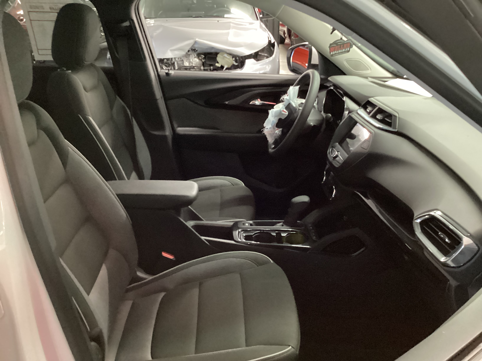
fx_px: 432
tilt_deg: -26.1
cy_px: 180
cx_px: 241
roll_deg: +0.6
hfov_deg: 58.4
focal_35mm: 31
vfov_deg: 45.4
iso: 800
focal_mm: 3.3
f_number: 2.4
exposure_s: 1/17
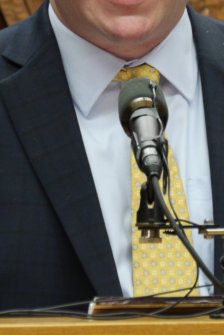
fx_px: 5160
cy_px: 83
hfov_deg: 2.5
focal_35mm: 553
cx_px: 144
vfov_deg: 3.7
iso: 1600
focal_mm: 97
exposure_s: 1/100
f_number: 5.4
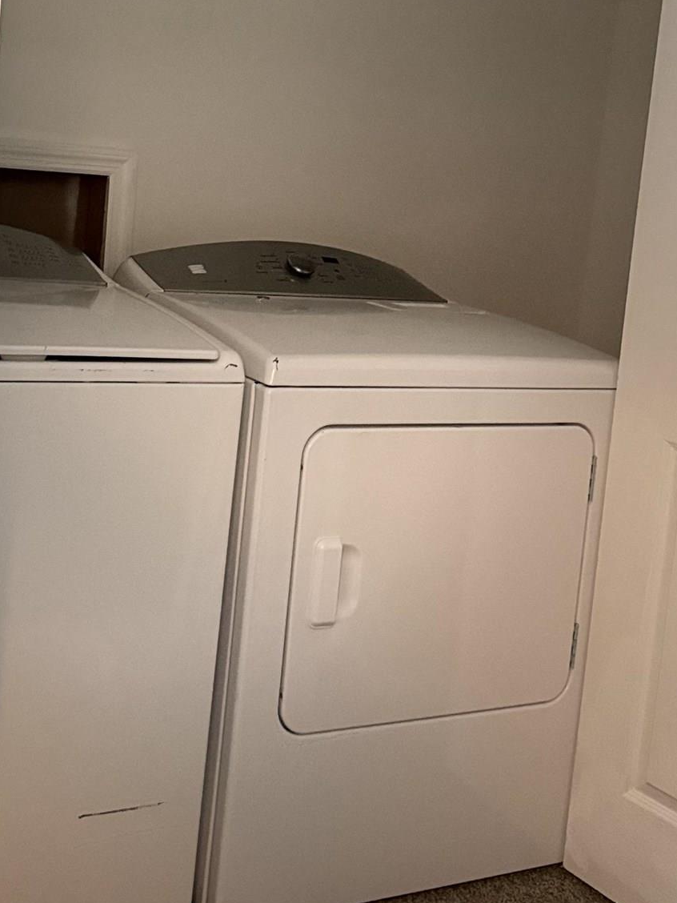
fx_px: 1278
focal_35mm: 49
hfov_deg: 29.3
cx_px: 177
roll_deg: -5.8
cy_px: 235
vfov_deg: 38.0
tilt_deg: -4.8
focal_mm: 6.76
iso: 800
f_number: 1.78
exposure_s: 1/60
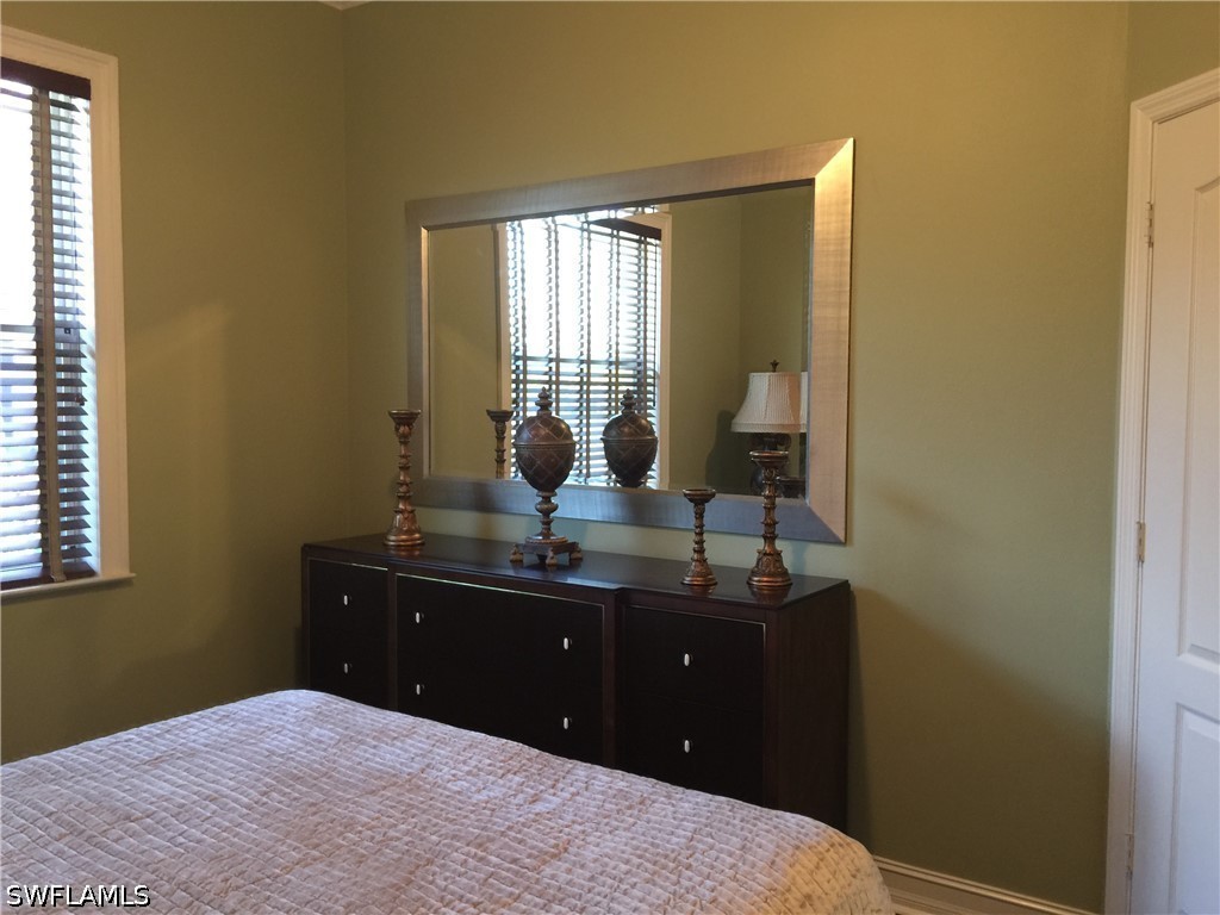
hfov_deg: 61.7
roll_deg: -1.9
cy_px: 458
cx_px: 610
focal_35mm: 29
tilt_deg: -3.4
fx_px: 1022
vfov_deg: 48.2
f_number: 2.2
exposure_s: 1/4
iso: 64
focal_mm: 4.15
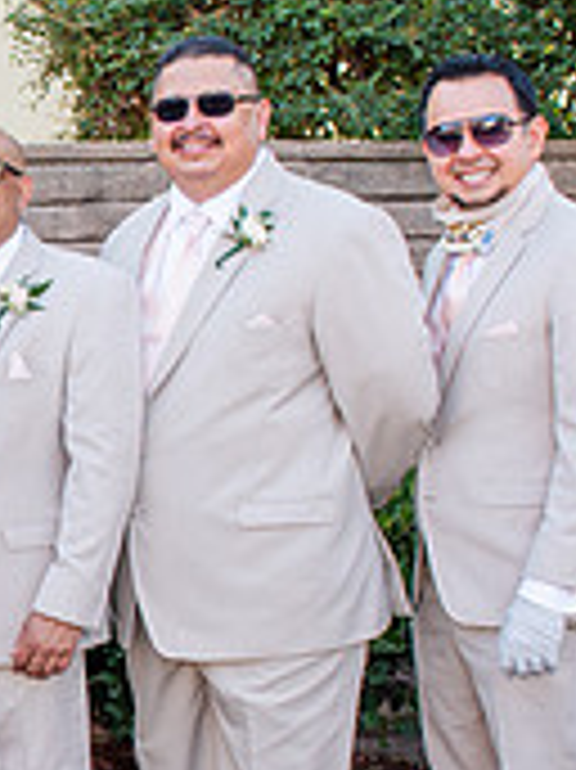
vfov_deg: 21.2
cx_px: -324
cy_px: 521
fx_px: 2044
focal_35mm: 92
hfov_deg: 14.8
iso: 200
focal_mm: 24
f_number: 6.3
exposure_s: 1/100
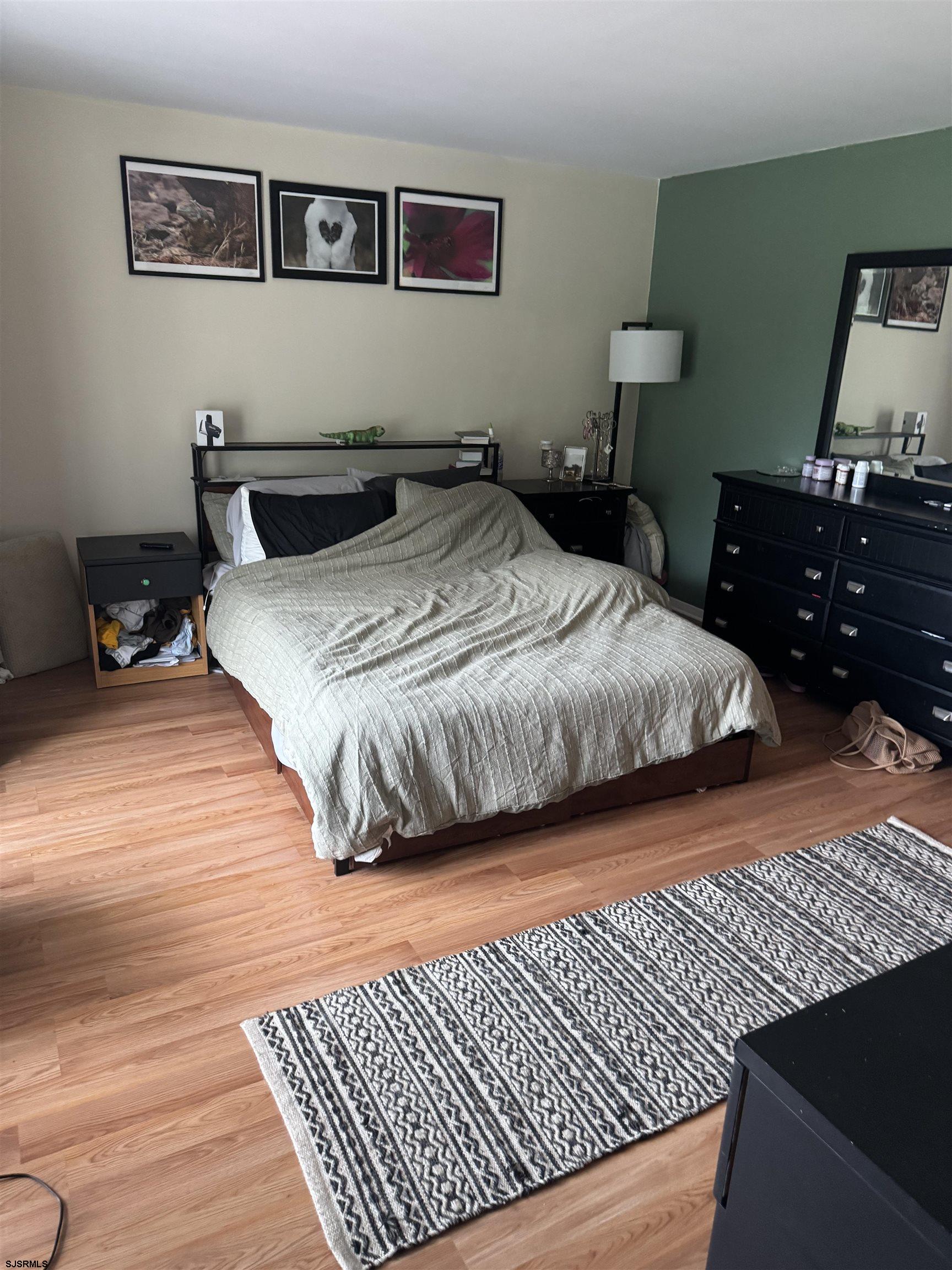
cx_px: 476
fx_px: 880
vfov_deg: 71.6
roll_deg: -1.7
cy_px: 635
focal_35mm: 24
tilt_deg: -17.6
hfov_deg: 56.8
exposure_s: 1/60
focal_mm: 6.76
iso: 640
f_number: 1.78
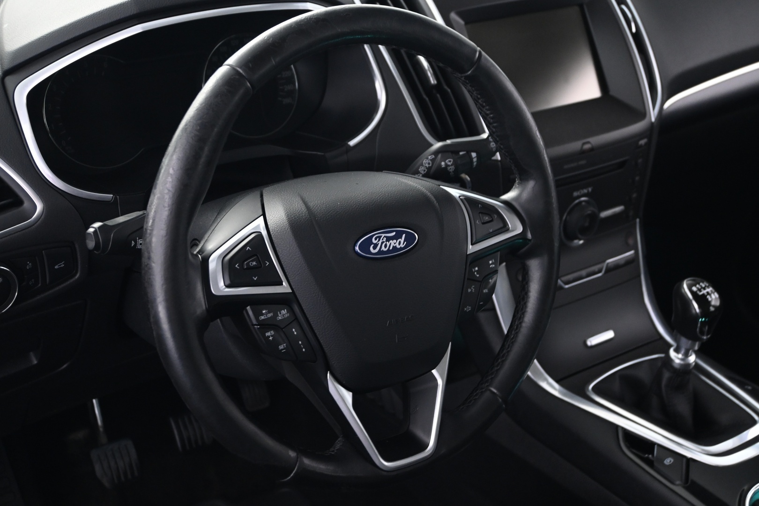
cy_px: 253
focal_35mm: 47
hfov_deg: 41.7
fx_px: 996
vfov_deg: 28.5
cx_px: 380
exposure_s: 1/6
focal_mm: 31.5
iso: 1600
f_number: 5
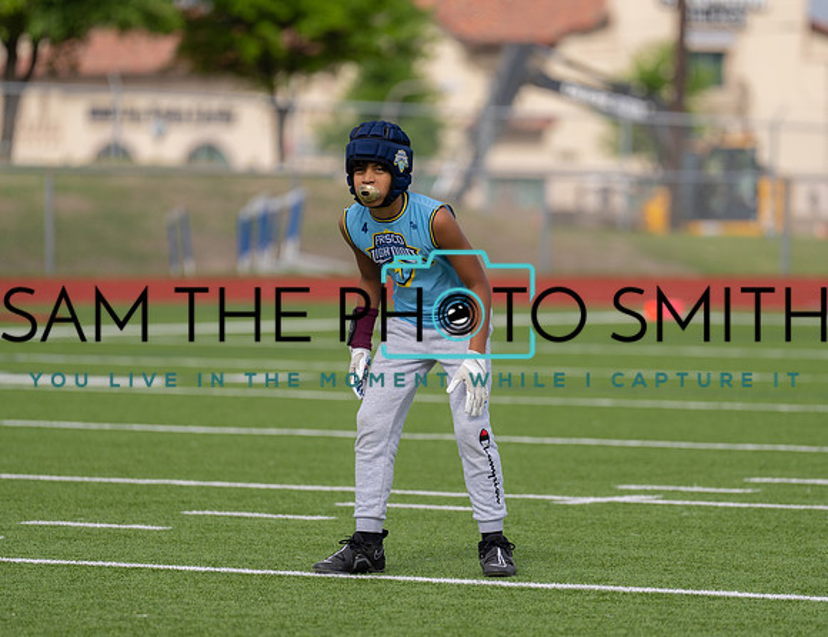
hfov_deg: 6.8
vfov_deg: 5.2
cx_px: 444
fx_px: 6972
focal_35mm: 289
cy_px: 337
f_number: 2.8
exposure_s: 1/1250
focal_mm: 200
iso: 100
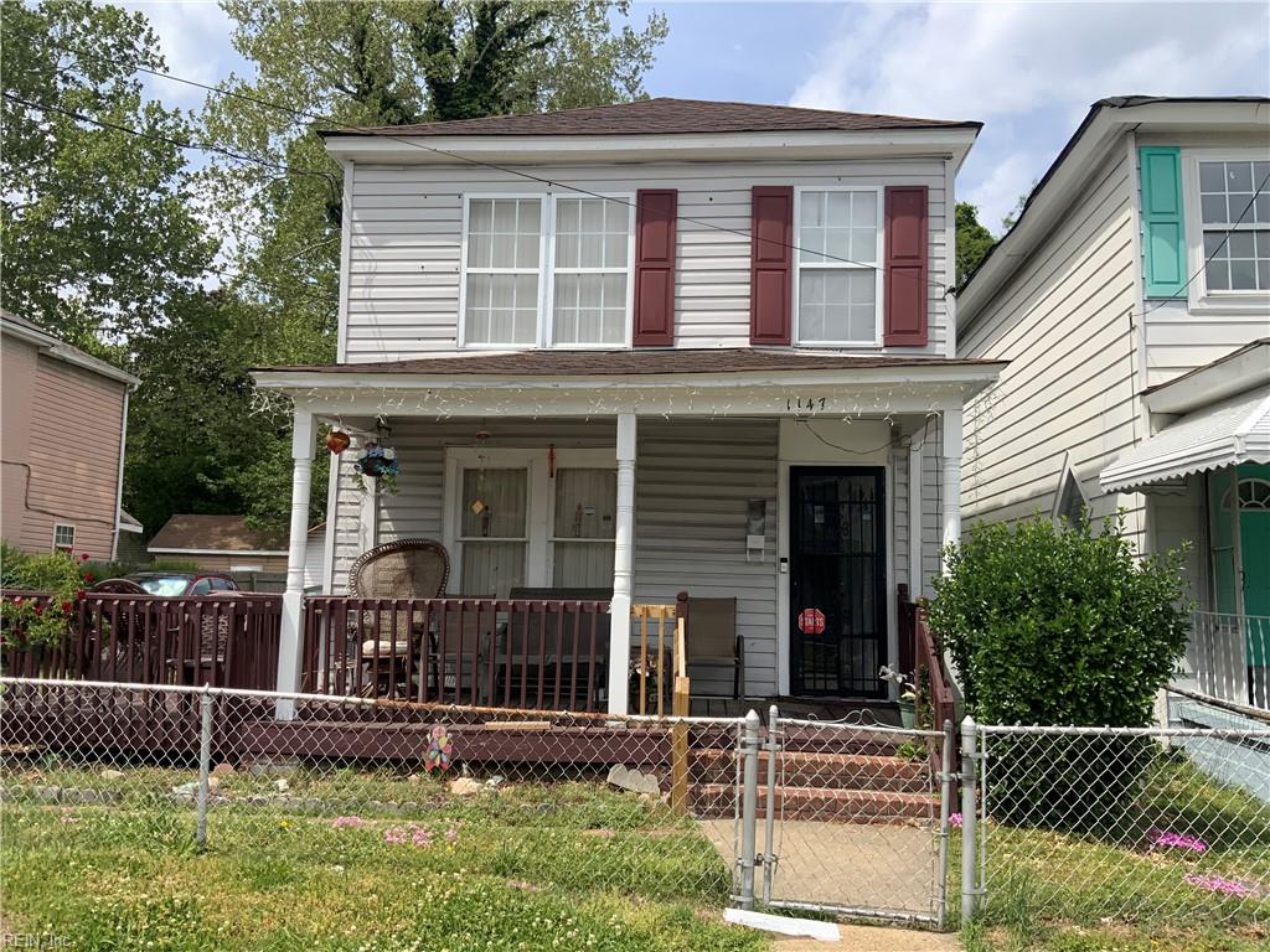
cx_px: 635
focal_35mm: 29
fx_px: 1064
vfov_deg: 48.2
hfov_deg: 61.7
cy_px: 476
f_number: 1.8
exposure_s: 1/1848
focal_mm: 3
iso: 16
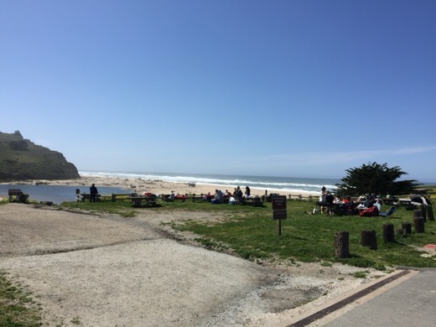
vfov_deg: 48.2
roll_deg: -2.5
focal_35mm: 29
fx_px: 365
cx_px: 218
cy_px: 164
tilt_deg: +0.8
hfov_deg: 61.7
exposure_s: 1/3049
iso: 32
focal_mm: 4.15
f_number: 2.2
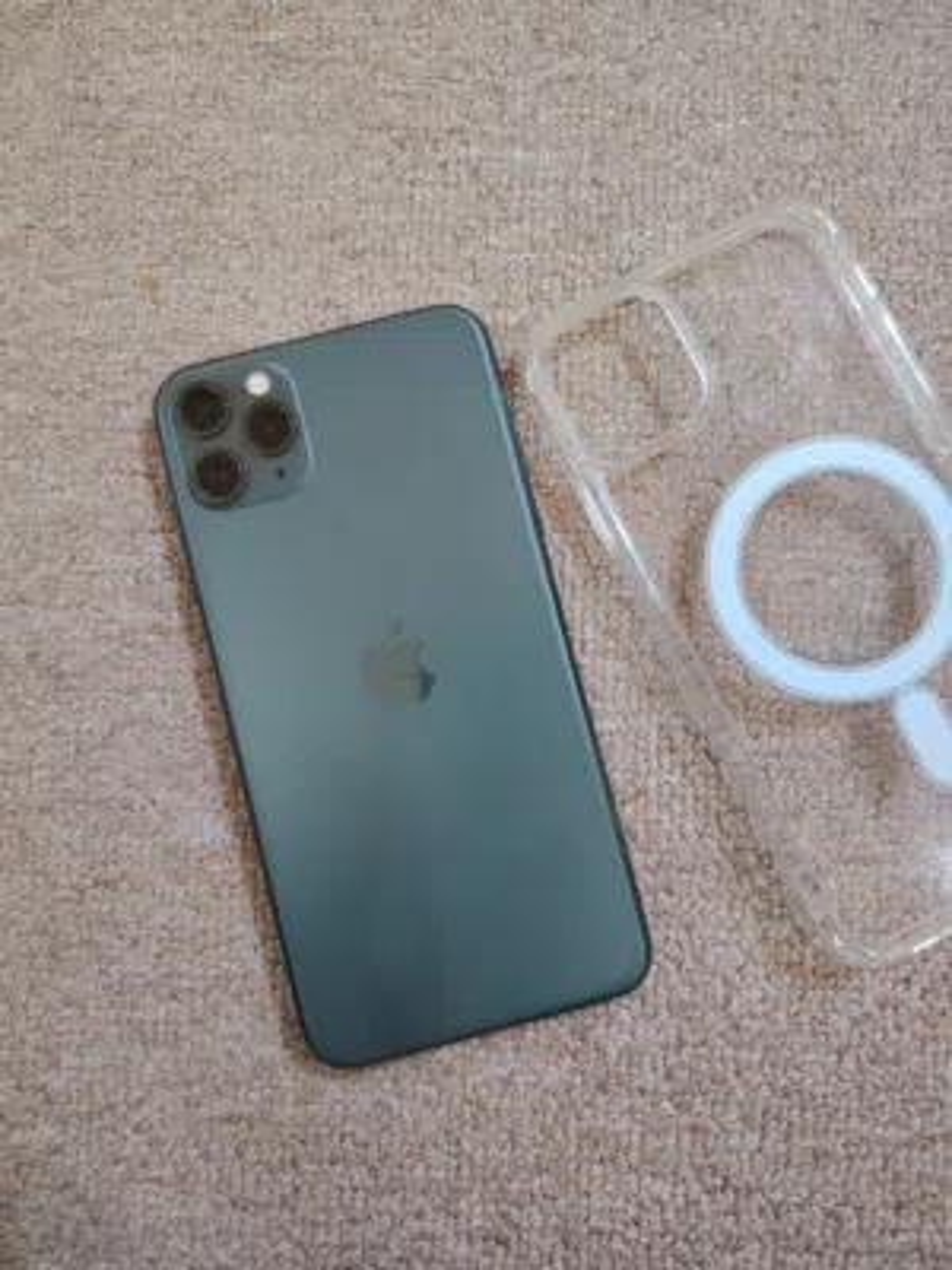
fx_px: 880
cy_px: 635
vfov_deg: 71.6
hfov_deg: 56.8
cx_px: 476
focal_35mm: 24
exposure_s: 1/25
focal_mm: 5.25
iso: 2281
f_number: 1.75
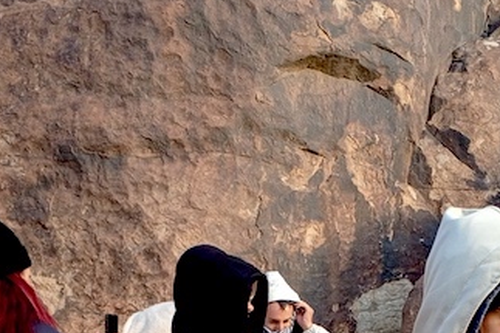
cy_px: 513
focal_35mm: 89
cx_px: 266
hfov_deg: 22.9
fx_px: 1235
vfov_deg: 14.3
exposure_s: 1/100
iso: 112
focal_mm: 4.09
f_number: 1.6
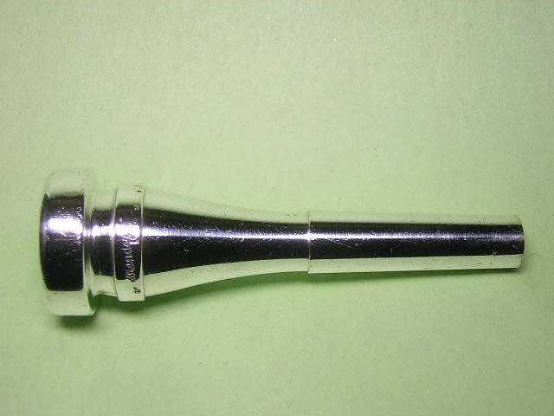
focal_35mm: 58
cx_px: 277
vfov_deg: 25.2
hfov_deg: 33.2
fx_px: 928
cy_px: 208
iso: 100
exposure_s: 1/65.8
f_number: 3.3
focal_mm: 7.6
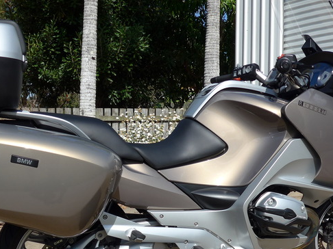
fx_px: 538
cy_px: 178
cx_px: 161
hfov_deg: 34.4
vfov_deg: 25.8
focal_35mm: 56
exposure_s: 1/1600
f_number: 2.8
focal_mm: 7
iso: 80
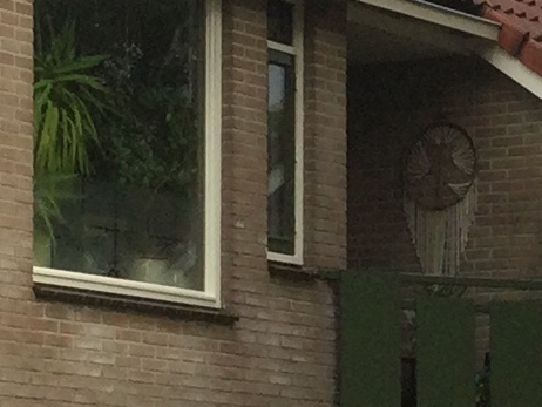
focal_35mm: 219
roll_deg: -2.1
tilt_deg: +1.8
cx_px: 524
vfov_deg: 6.8
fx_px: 3431
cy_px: 445
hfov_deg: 9.0
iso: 25
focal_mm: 3.3
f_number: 2.4
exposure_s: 1/283
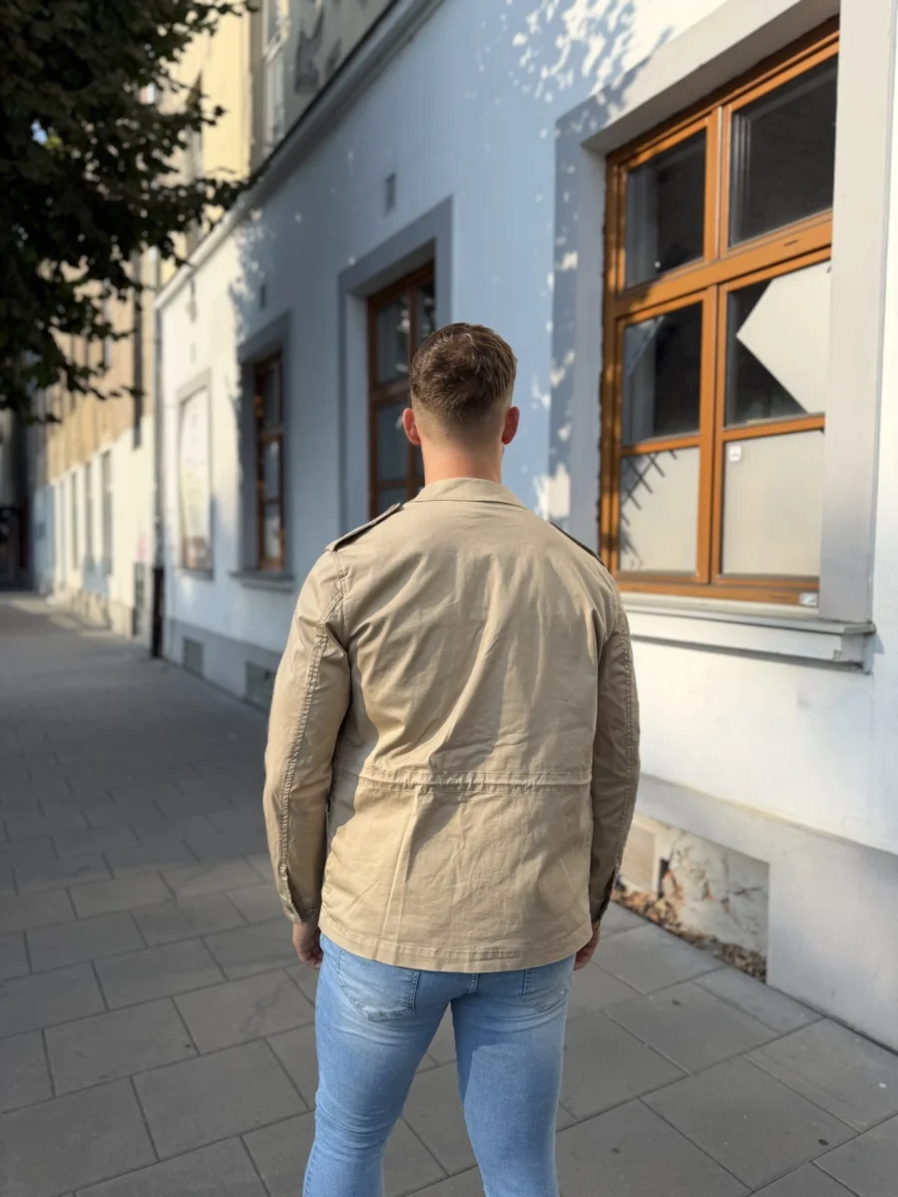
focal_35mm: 24
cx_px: 449
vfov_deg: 71.6
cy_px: 598
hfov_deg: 56.8
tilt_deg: -3.4
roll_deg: -0.7
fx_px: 830
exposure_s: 1/1901
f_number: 1.78
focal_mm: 6.76
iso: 80
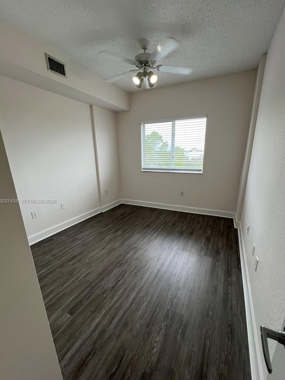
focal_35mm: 14
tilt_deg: -15.6
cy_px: 202
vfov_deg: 101.9
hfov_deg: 85.7
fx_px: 154
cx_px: 146
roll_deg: +1.3
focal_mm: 1.57
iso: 40
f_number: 1.8
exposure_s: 1/120
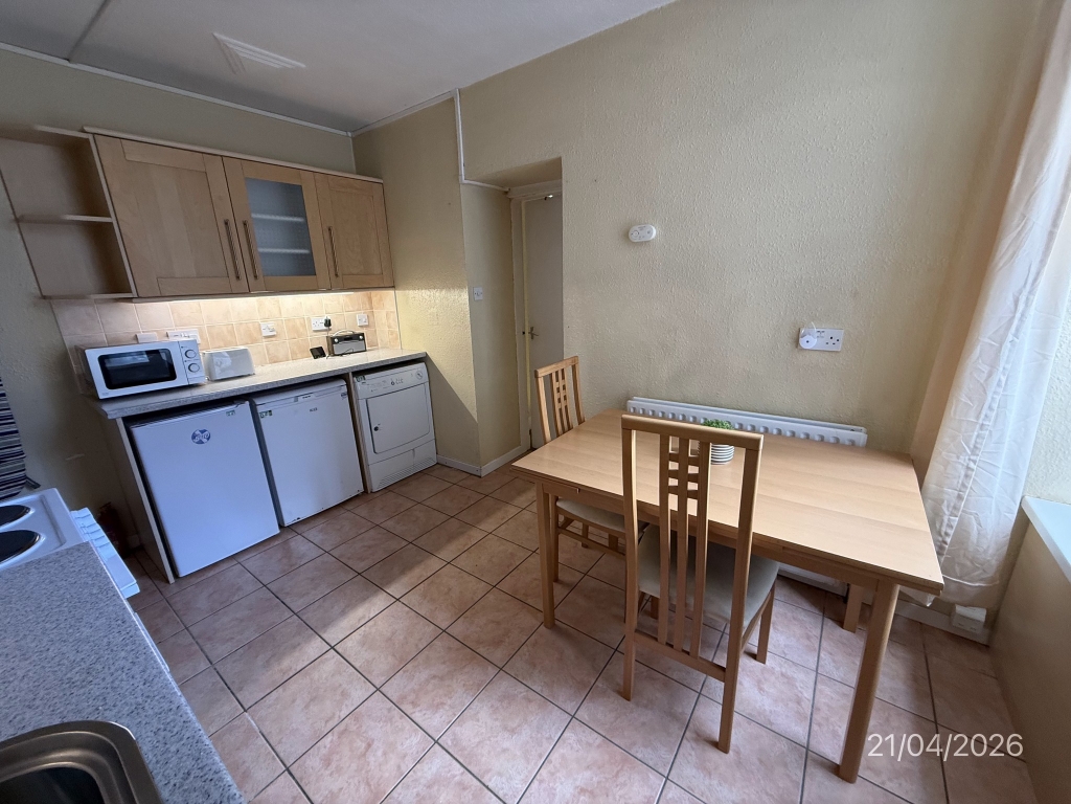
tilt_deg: -16.0
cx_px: 536
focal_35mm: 14
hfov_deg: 102.1
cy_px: 402
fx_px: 433
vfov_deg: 85.7
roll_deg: +2.2
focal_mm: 2.22
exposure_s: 1/100
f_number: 2.2
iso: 320
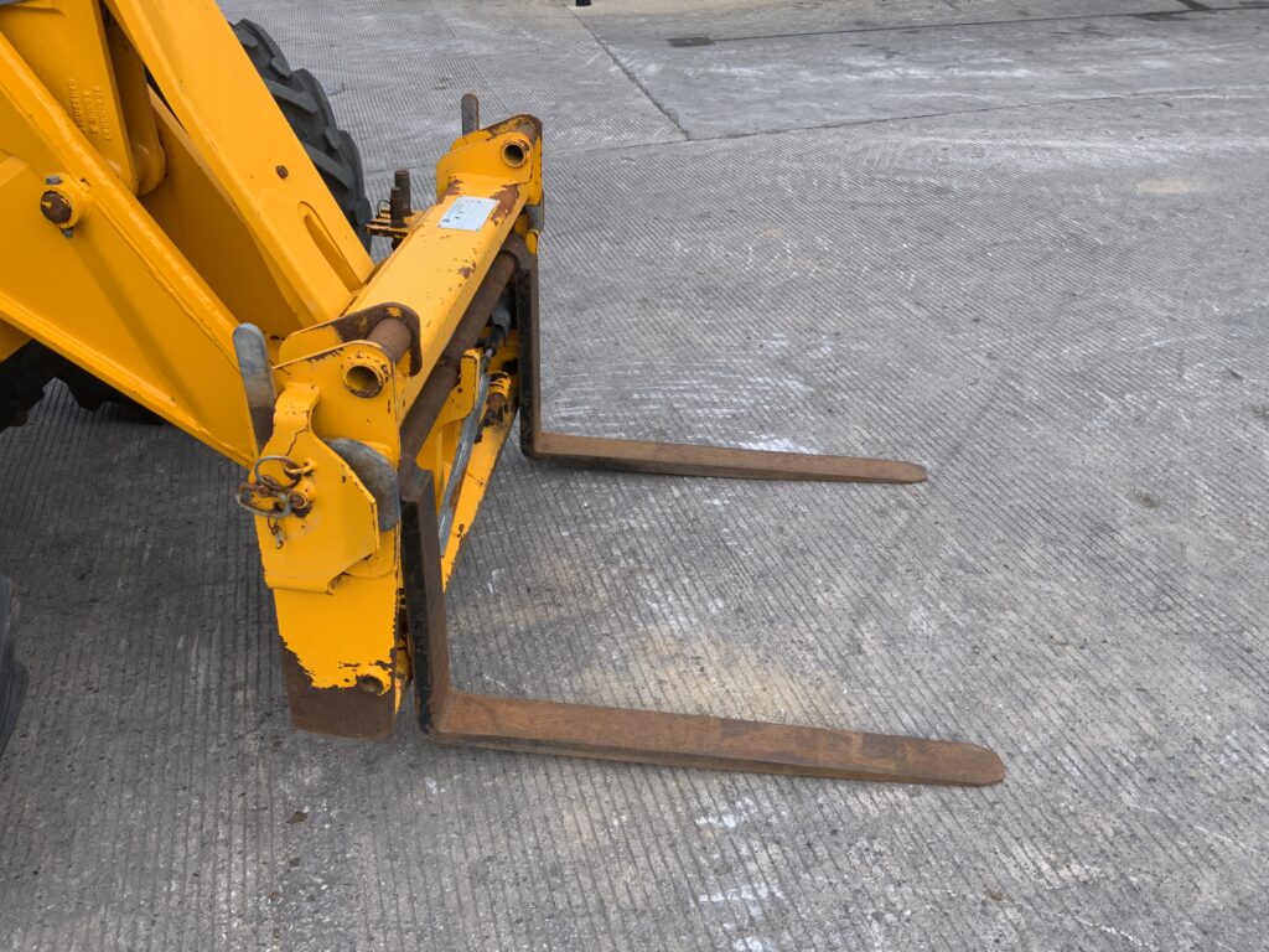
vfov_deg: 48.2
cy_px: 476
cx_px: 634
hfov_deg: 61.7
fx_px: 1063
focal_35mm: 29
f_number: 1.8
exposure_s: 1/1035
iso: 16
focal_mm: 3
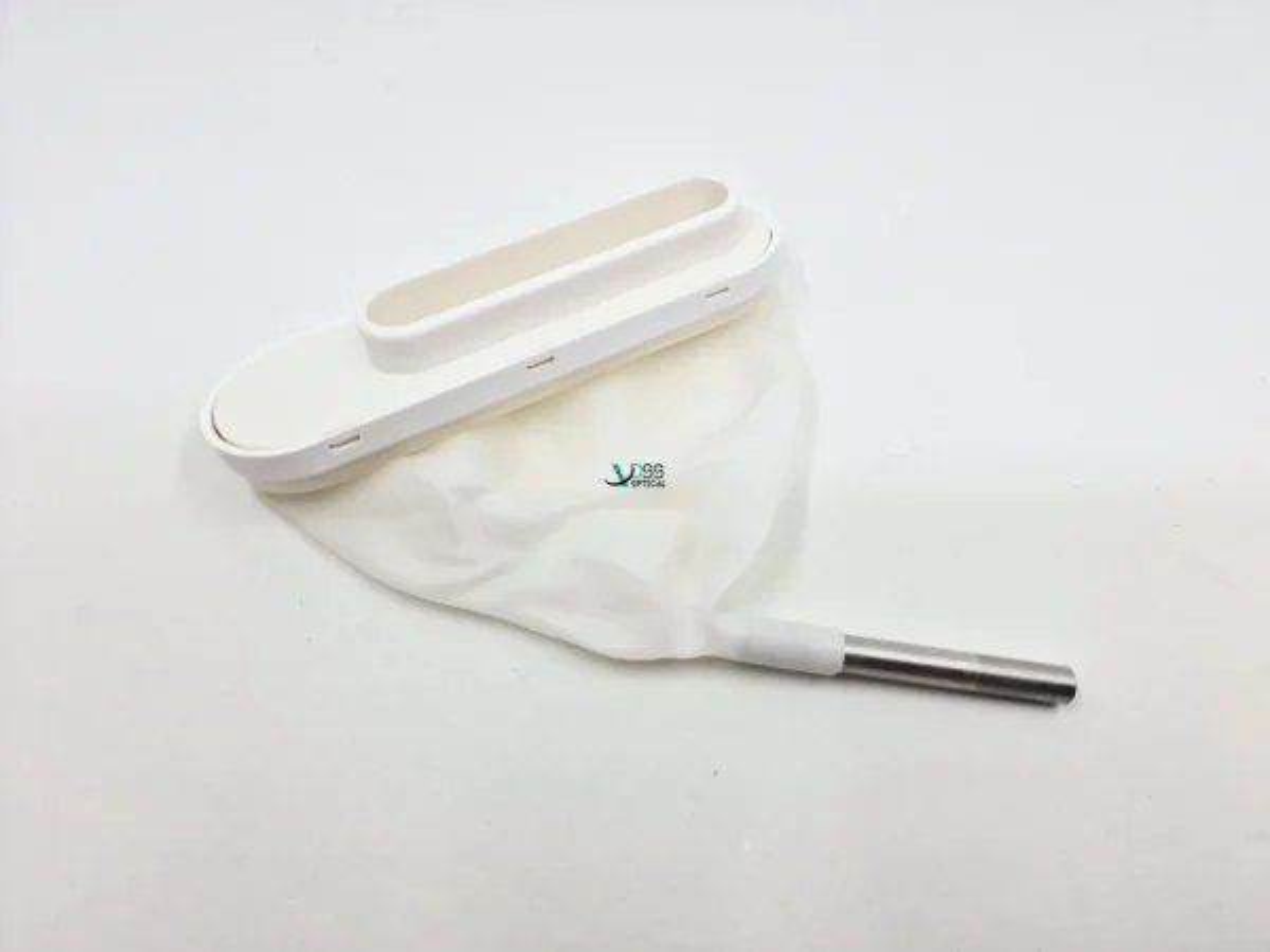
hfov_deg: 73.9
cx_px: 635
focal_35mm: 23
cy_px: 476
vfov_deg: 58.9
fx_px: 844
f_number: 1.8
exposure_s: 1/401
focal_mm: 6.4
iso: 50
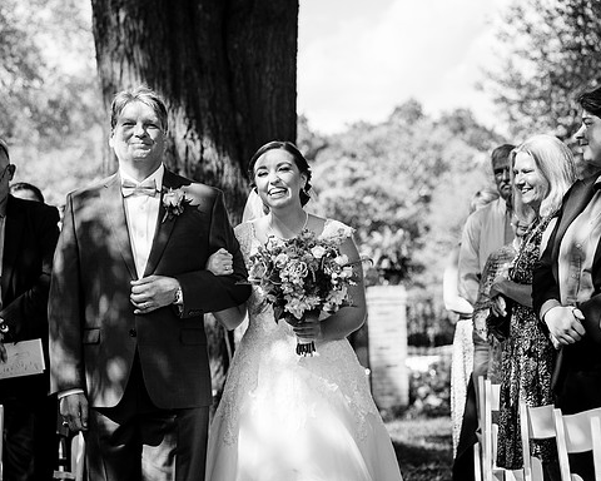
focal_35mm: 119
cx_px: 249
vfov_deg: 13.0
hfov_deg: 16.2
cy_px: 240
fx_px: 2117
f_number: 5
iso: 100
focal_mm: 105
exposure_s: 1/200
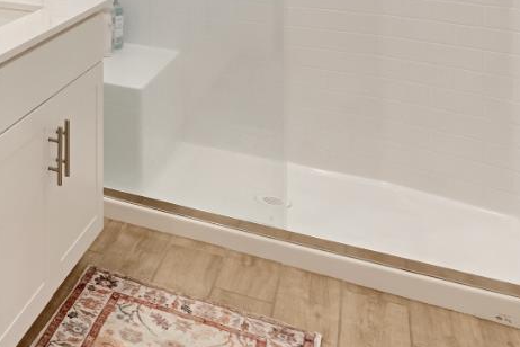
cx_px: -169
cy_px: -133
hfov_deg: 29.9
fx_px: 751
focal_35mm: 52
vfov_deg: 22.5
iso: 640
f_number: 7.1
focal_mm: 16
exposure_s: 1/20
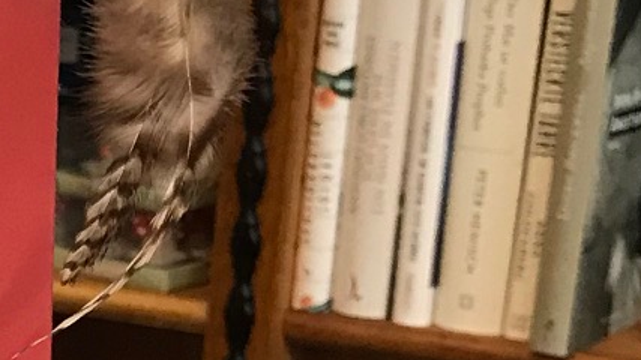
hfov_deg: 13.2
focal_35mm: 144
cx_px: -588
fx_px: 2447
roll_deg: +0.6
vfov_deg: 8.3
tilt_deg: -16.3
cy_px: 525
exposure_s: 1/17
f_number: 1.8
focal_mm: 3.99
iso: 50
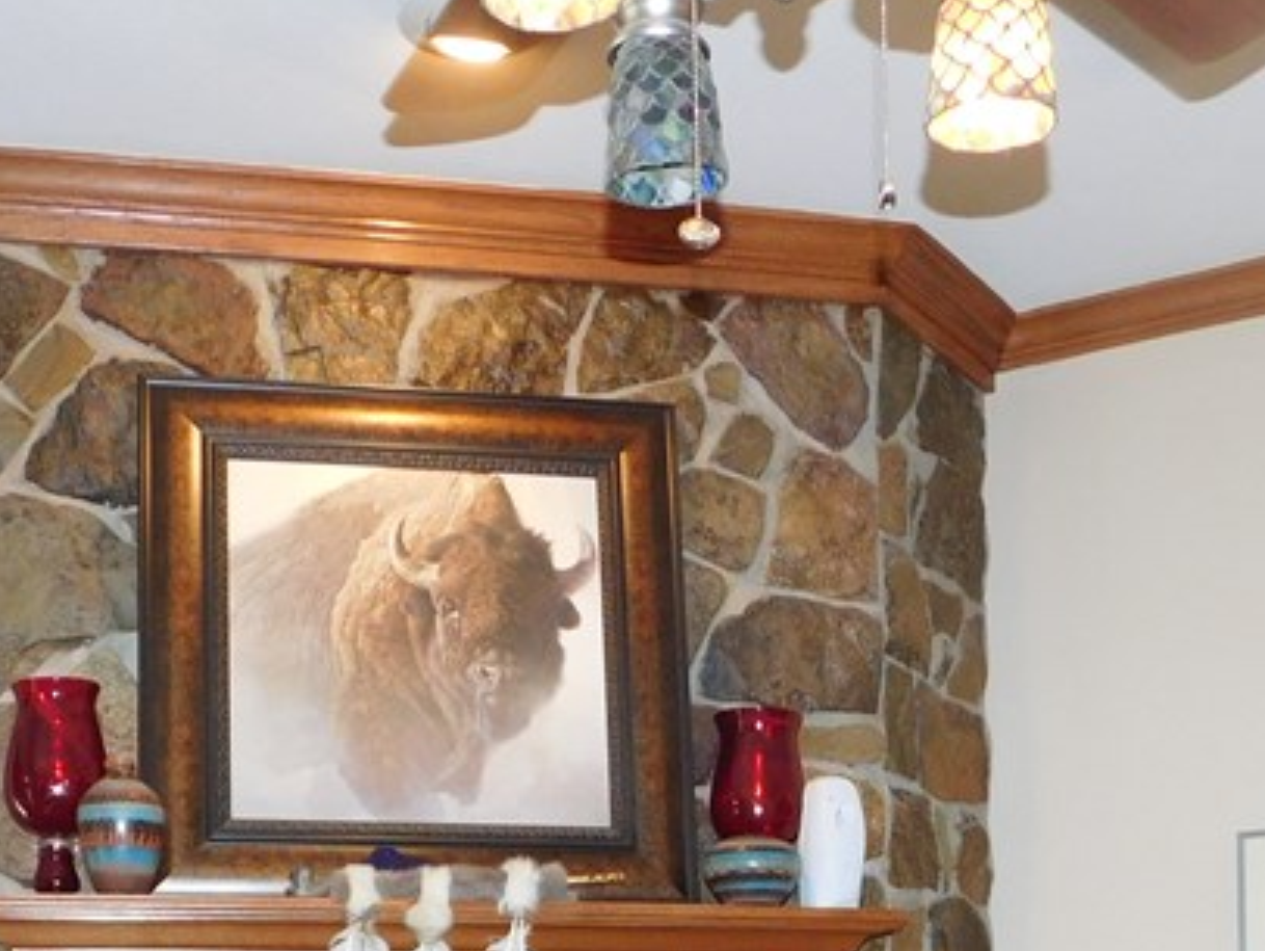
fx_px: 2121
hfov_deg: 33.2
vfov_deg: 23.2
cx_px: 567
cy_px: 1138
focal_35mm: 58
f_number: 3
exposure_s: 1/30
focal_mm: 4
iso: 250
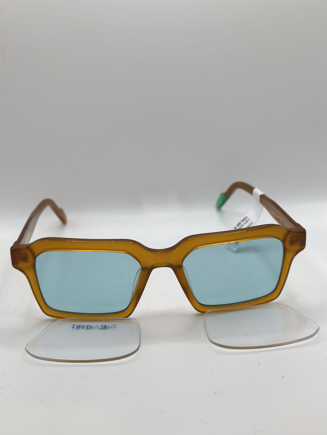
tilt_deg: -31.7
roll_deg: +0.2
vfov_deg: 39.7
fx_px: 605
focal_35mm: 48
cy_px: 218
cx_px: 164
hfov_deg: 30.3
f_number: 1.78
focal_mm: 6.86
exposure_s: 1/719
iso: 80
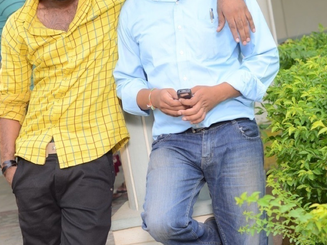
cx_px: 128
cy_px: 154
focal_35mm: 96
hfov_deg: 20.4
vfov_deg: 15.4
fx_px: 907
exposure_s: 1/400
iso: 250
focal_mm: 50
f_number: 4.5
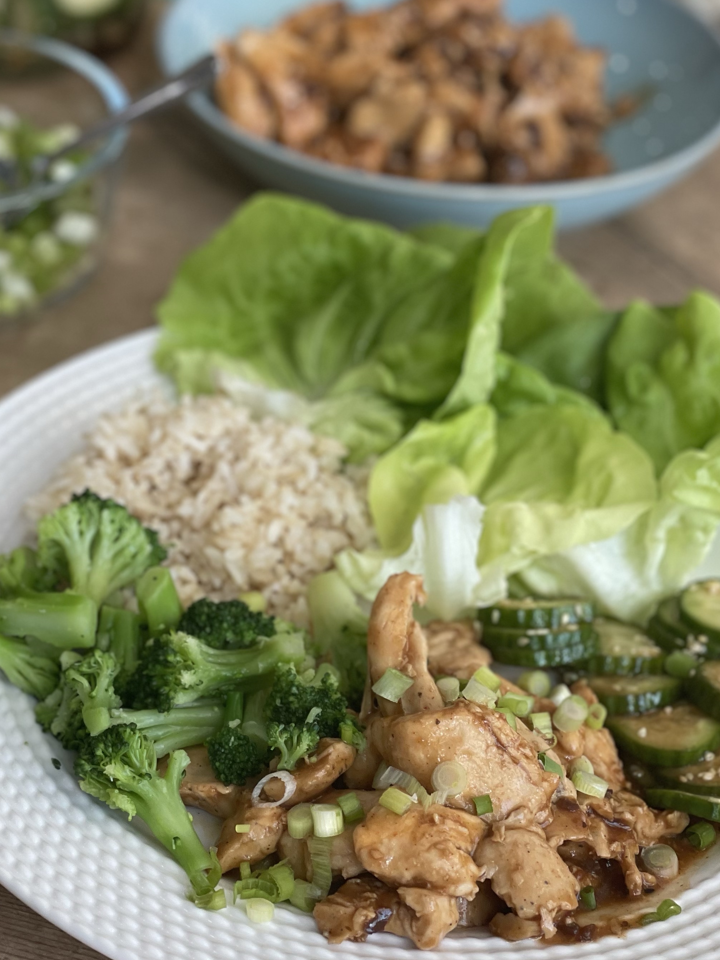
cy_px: 454
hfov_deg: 18.9
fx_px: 2163
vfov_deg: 25.0
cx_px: 260
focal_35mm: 78
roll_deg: -4.1
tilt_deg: -35.0
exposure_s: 1/120
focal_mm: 6
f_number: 2
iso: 50
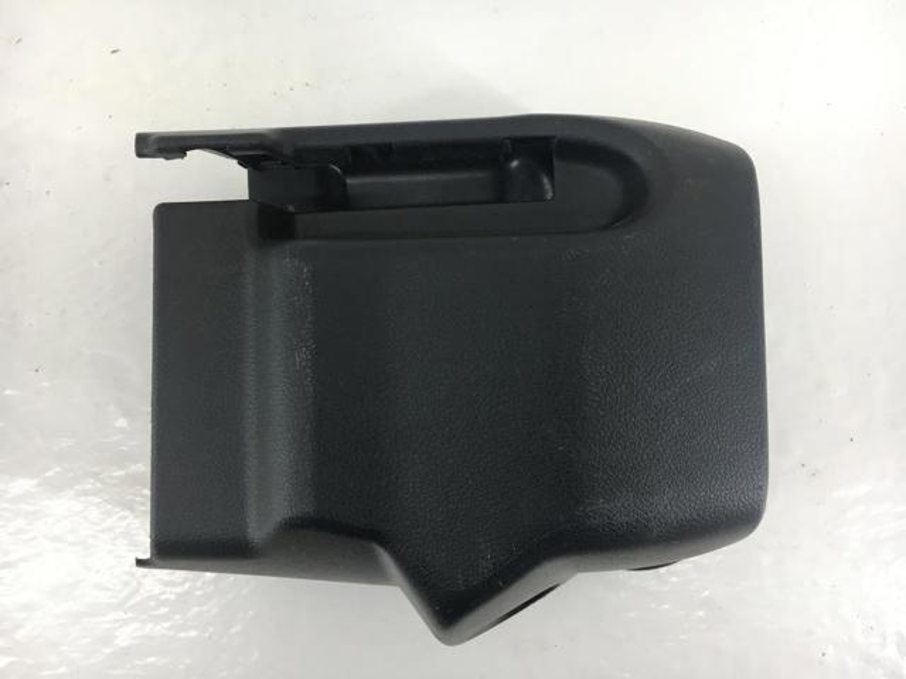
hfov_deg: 61.7
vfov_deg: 48.2
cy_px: 340
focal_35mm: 29
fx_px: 759
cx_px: 453
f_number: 2.2
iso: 32
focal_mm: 4.15
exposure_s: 1/33
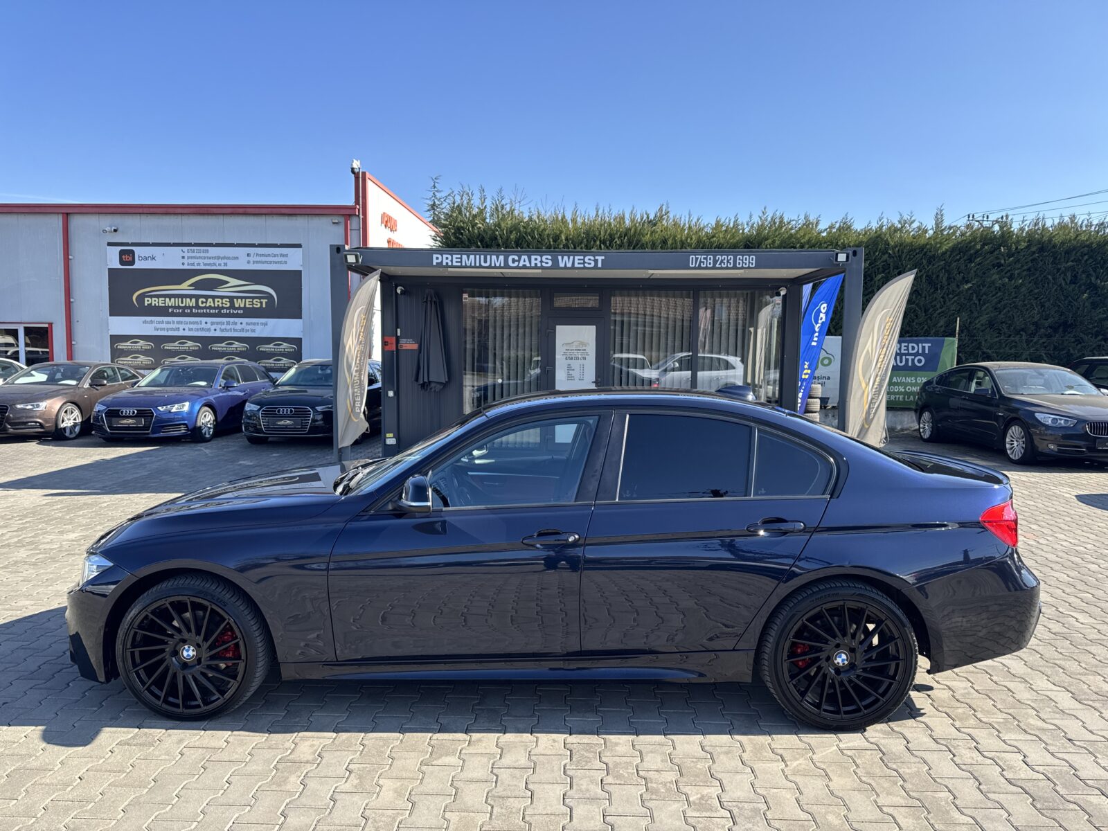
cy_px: 416
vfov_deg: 56.8
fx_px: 768
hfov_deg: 71.6
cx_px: 554
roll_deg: -0.9
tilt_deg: -4.5
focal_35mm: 24
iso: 80
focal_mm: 6.76
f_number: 1.78
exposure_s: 1/1767
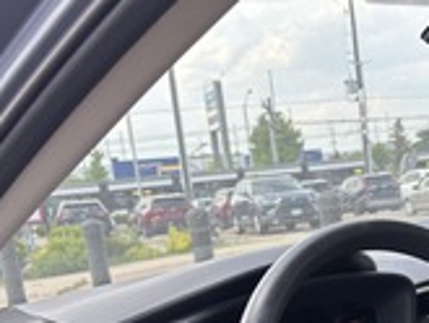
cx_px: 439
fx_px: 819
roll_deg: +5.3
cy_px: 340
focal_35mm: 66
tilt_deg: -10.9
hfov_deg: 27.5
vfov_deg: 21.3
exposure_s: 1/475
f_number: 1.6
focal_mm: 5.96
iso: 50
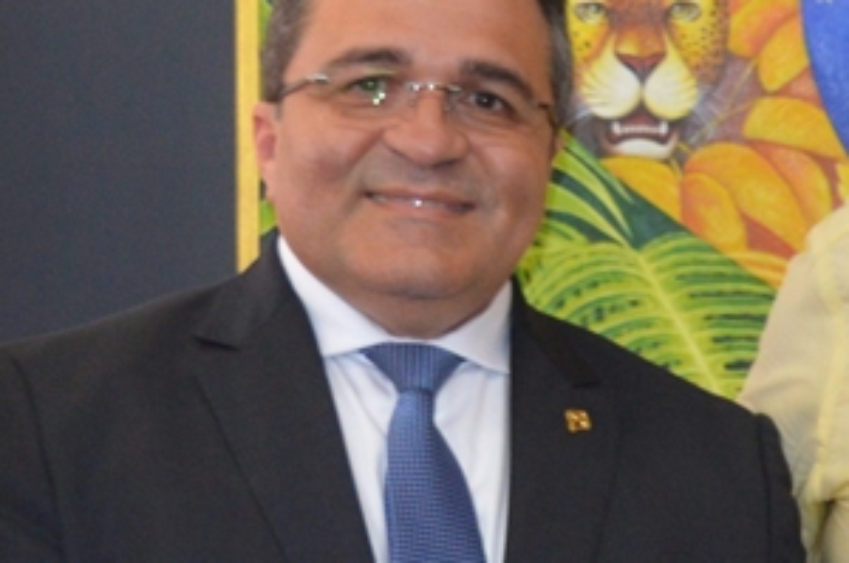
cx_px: 1070
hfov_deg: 9.7
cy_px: 530
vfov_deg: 6.5
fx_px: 4945
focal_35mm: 210
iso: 720
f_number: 4.2
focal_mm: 28
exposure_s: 1/60
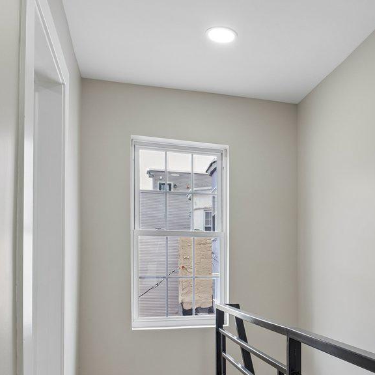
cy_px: 250
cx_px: 301
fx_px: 417
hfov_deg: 45.9
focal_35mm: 34
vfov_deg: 47.7
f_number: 8
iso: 250
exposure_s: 1/10
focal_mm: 10
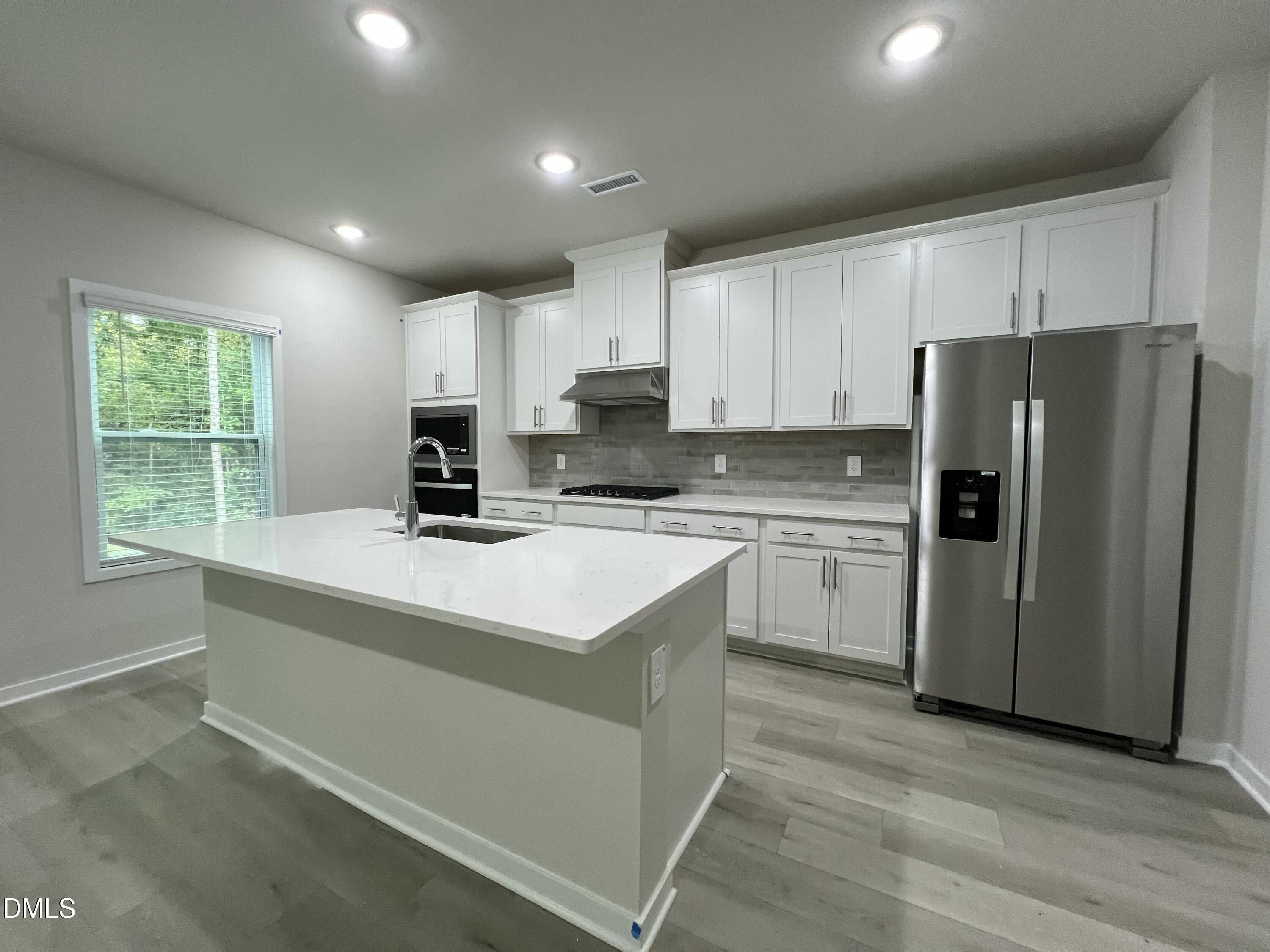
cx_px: 635
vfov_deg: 89.9
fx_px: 477
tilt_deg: -2.1
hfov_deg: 106.2
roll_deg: -0.2
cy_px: 476
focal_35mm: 13
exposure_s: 1/120
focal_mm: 1.57
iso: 250
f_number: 1.8
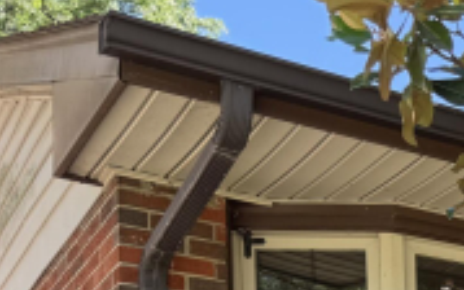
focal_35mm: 95
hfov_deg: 17.6
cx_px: 841
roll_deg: +0.4
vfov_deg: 12.1
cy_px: 603
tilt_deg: +1.5
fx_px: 1202
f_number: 1.78
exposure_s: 1/320
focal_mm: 6.76
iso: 80
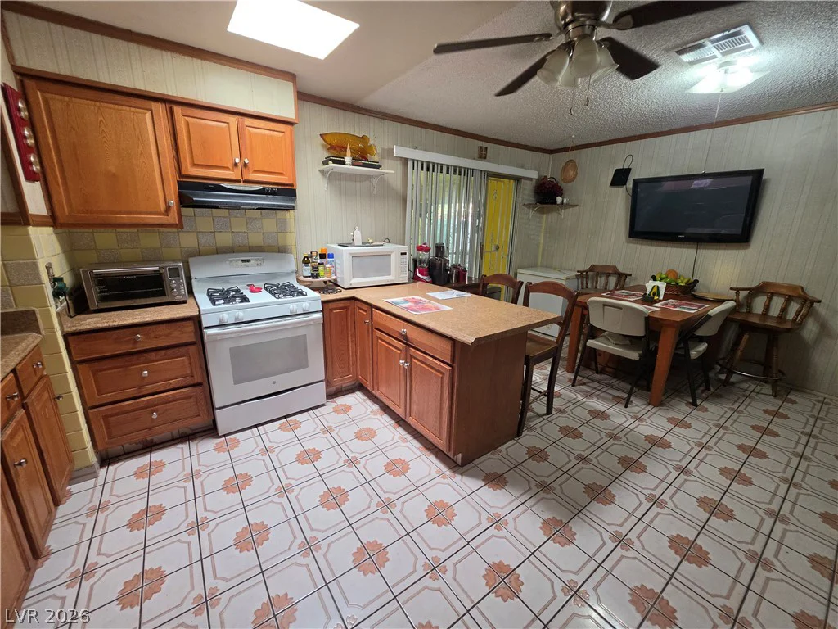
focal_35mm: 13
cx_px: 419
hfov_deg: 106.2
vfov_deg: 89.9
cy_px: 314
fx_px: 315
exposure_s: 1/120
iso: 200
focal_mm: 2.2
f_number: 1.9
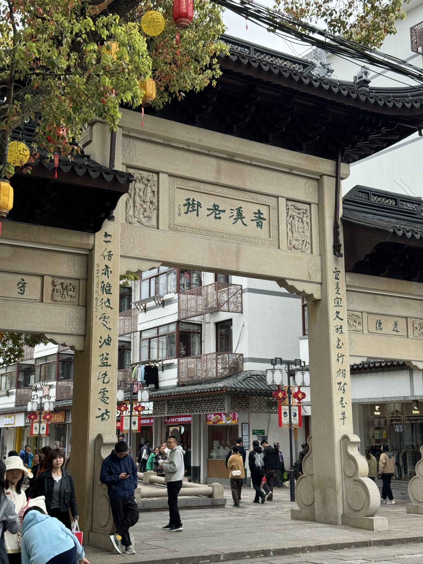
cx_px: 212
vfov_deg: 39.7
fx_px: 782
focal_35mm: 48
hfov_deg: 30.3
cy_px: 282
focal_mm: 6.86
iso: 64
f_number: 1.78
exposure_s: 1/1172
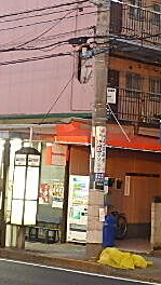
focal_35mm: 95
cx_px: 77
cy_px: 51
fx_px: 719
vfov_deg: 22.1
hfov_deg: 12.8
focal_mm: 6.4
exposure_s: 1/6
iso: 400
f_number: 5
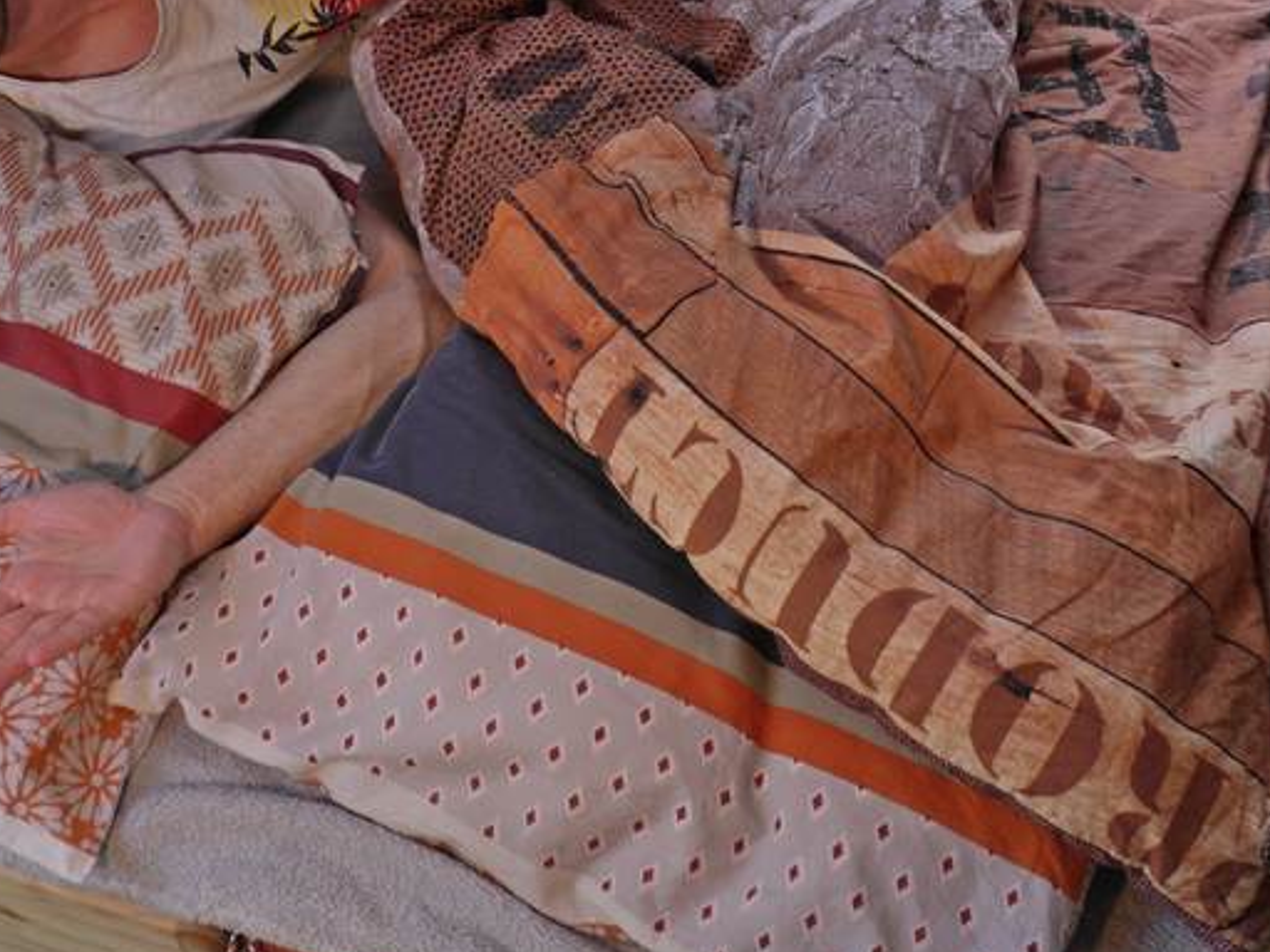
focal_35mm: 56
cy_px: 32
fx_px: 2055
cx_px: 556
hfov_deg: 34.3
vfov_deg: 25.0
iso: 200
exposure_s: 1/100
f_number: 7.1
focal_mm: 14
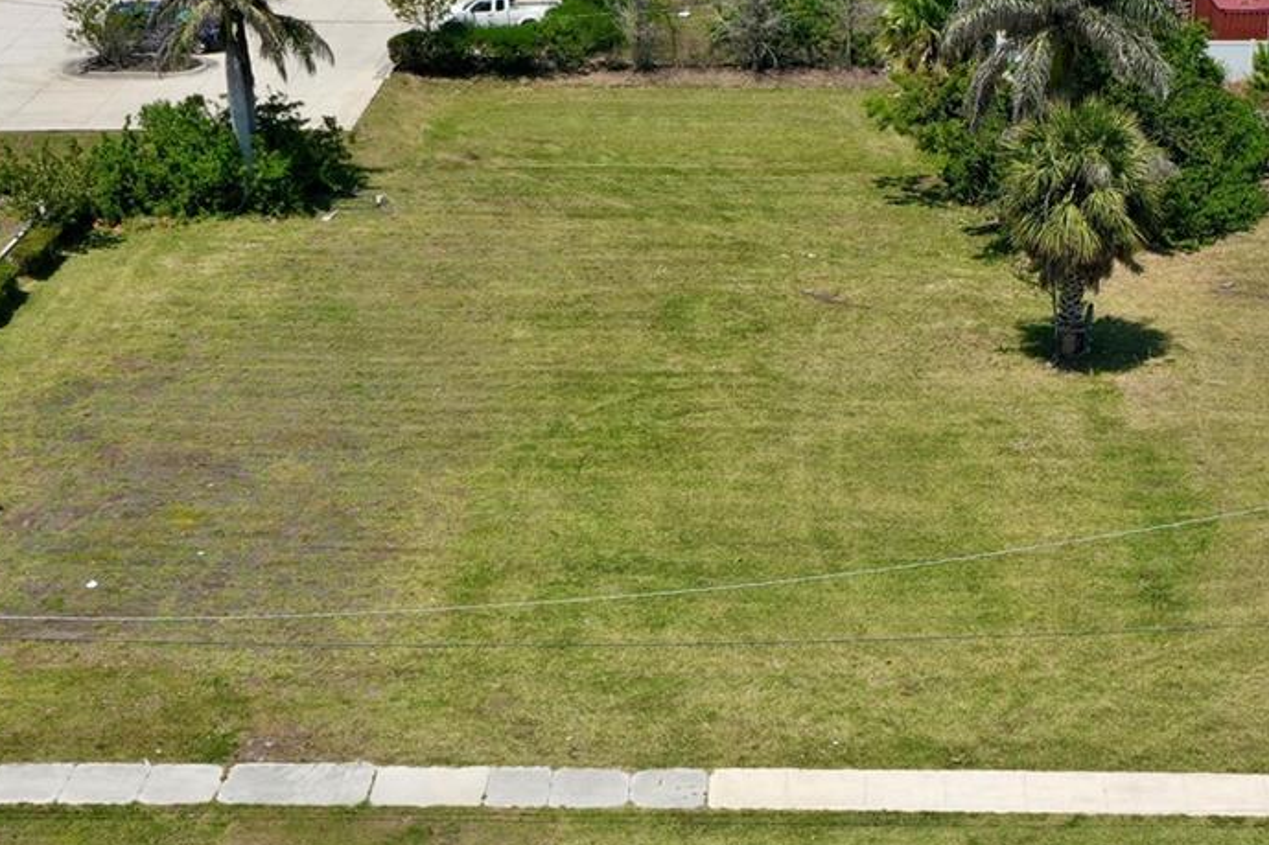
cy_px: 451
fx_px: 2291
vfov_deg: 20.9
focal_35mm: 65
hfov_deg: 30.9
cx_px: 740
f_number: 6.3
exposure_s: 1/640
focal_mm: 10.26
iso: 100
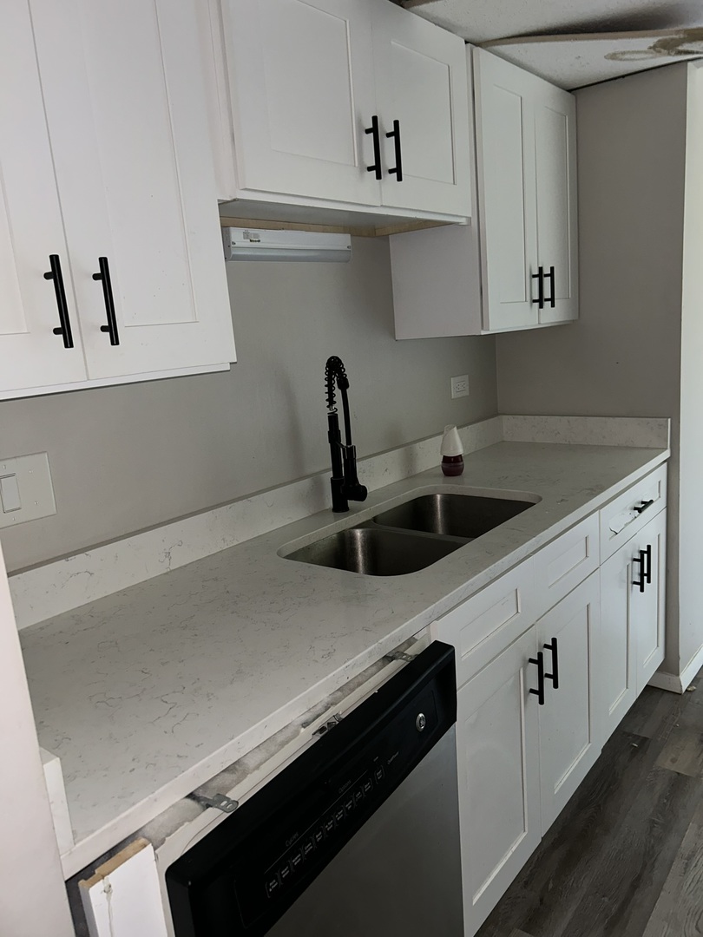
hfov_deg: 53.1
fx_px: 704
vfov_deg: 67.3
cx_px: 352
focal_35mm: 26
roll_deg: +3.8
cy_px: 468
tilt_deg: -11.5
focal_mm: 5.7
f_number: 1.5
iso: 80
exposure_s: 1/12
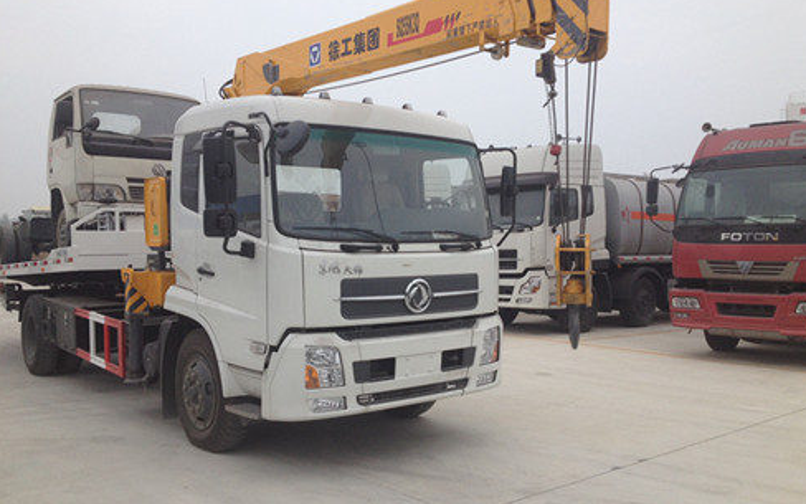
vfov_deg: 33.6
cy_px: 273
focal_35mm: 38
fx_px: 835
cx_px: 410
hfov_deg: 51.5
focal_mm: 4.28
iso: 64
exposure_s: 1/201
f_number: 2.4
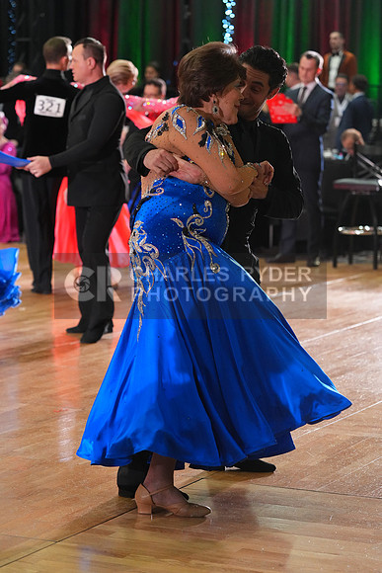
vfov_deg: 18.9
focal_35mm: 108
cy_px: 286
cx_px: 191
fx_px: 1718
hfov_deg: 12.7
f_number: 4
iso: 3200
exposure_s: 1/200
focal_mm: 108
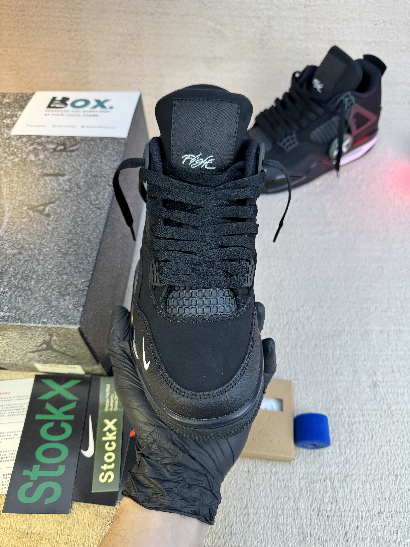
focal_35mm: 24
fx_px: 379
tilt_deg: -55.2
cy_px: 274
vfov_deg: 71.6
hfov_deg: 56.8
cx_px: 205
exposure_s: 1/477
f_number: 1.78
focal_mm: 6.76
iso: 80
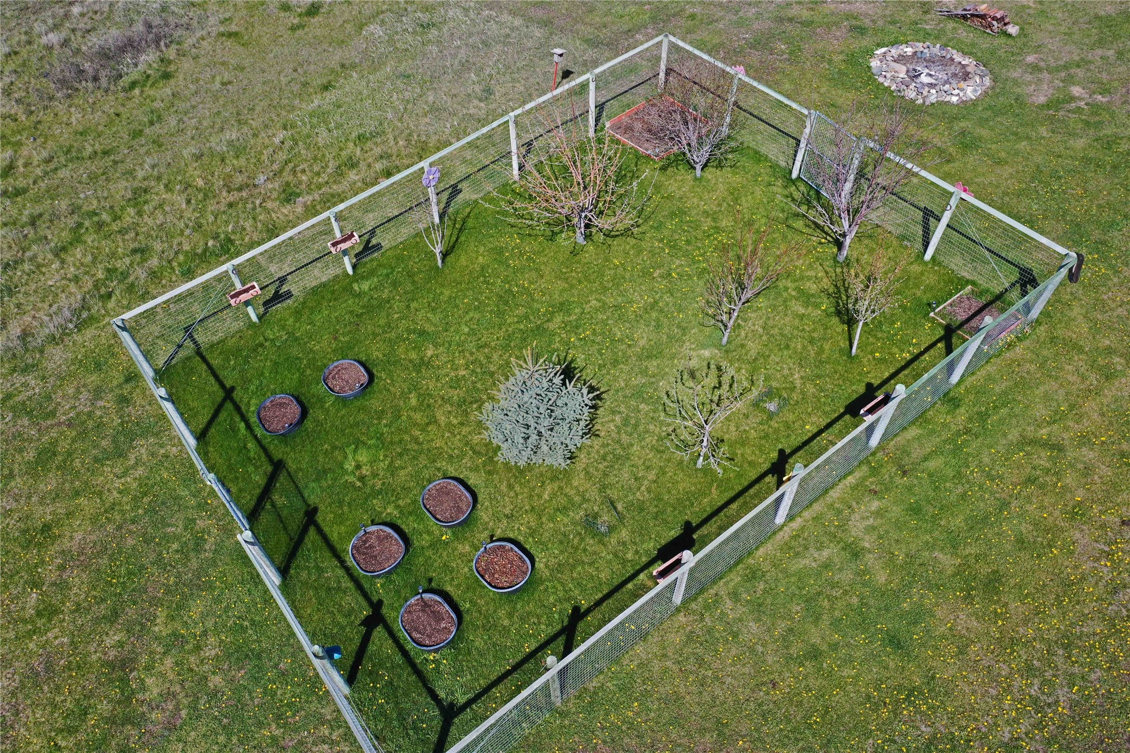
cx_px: 565
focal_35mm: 28
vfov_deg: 46.4
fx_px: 879
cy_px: 376
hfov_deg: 65.5
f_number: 5.6
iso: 100
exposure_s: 1/400
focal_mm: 10.26
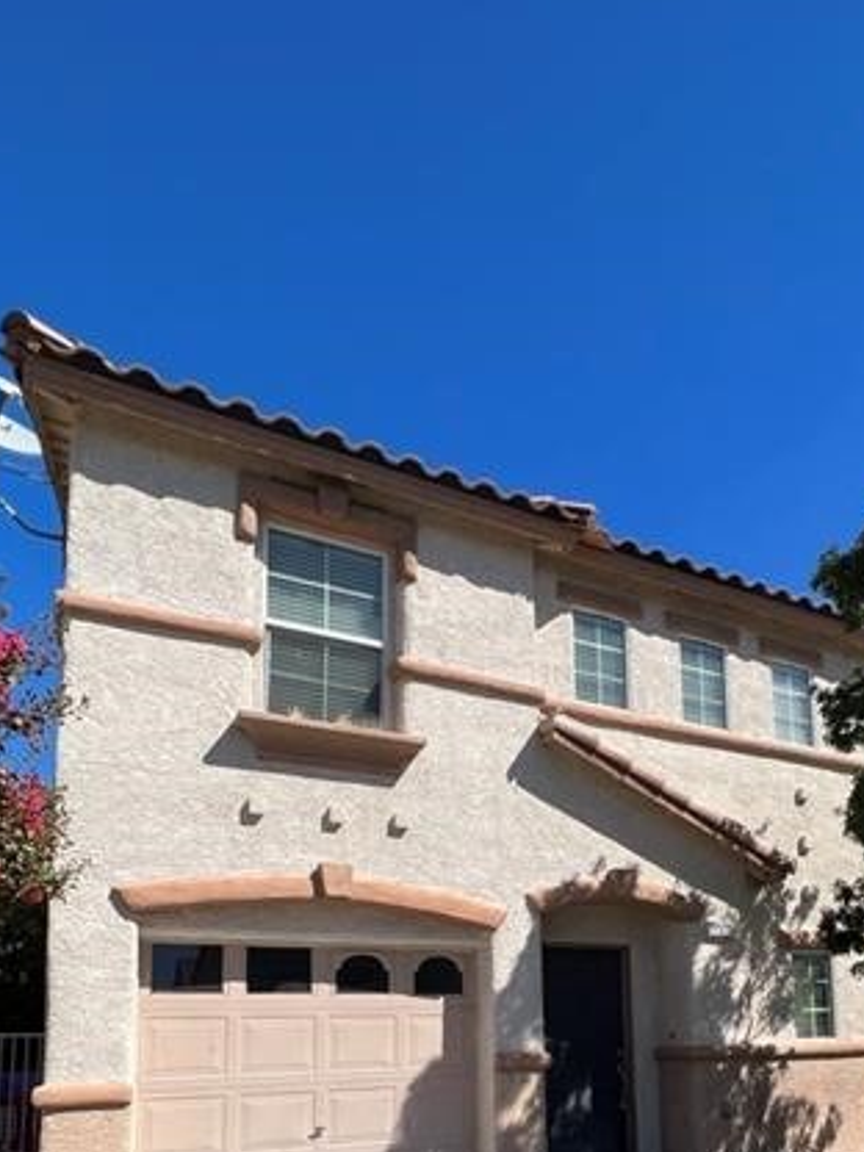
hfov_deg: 55.3
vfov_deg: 64.1
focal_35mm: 24
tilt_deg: +6.5
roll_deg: +0.9
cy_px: 950
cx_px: 595
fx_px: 799
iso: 32
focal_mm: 1.57
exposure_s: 1/2137
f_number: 1.8
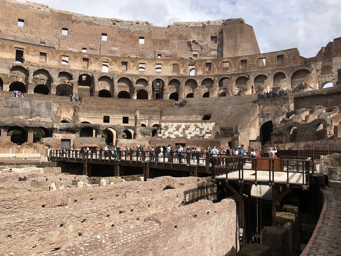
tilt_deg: +3.8
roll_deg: +0.0
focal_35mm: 28
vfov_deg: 49.7
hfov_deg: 63.4
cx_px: 170
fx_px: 276
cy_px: 128
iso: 20
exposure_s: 1/2000
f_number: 1.8
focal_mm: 4
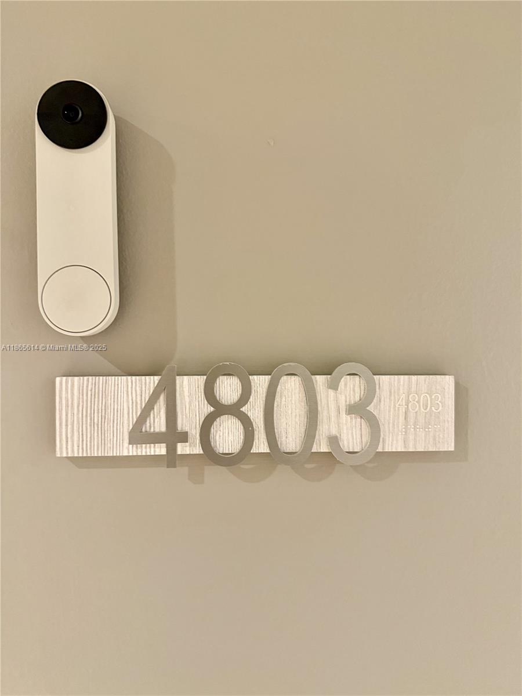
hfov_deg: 56.8
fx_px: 483
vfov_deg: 71.6
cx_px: 261
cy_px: 348
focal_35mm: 24
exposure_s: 1/40
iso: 800
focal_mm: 6.76
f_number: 1.78
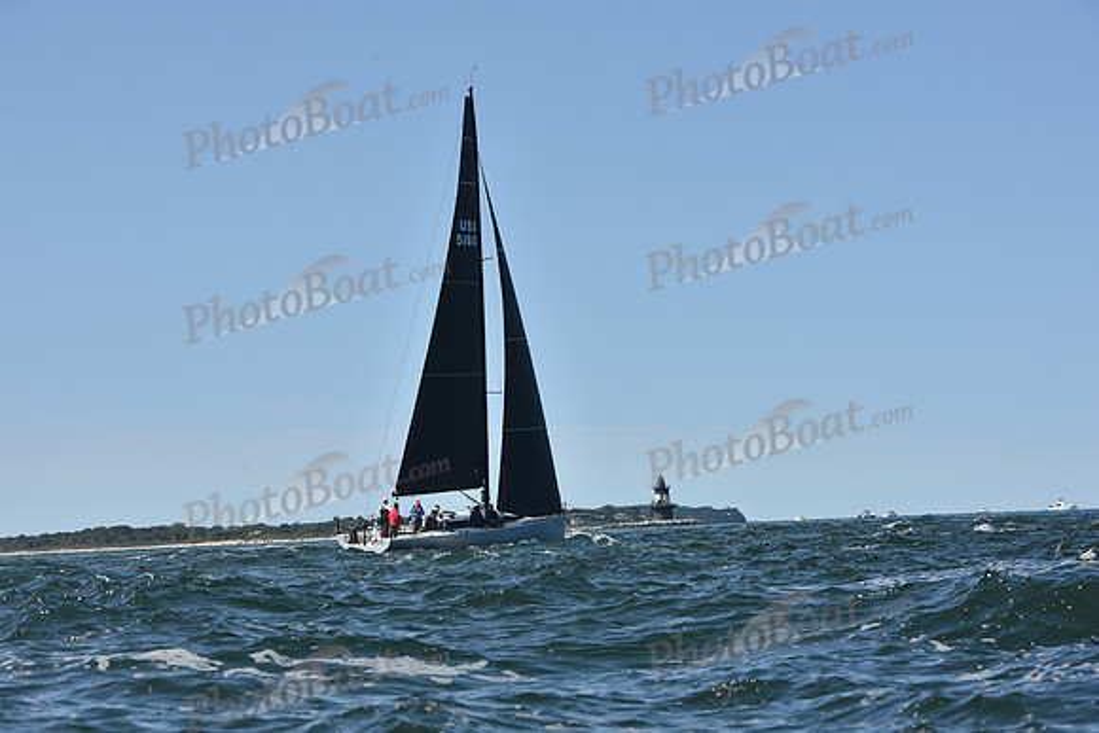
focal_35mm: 92
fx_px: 2809
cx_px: 550
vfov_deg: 14.9
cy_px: 366
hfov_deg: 22.1
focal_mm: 92
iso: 250
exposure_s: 1/1250
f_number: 9
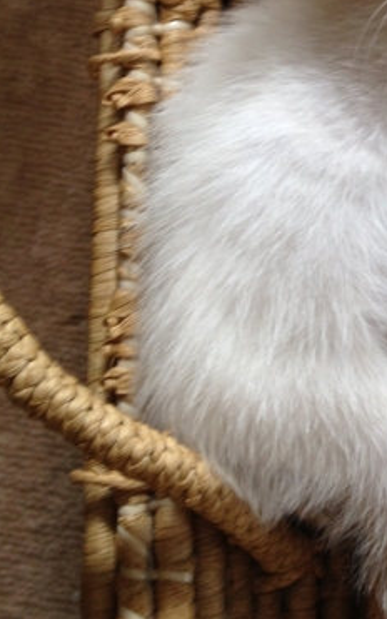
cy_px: 100
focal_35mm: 80
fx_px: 1349
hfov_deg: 15.6
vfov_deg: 25.3
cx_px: 482
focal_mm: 4.28
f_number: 2.4
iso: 80
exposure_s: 1/20
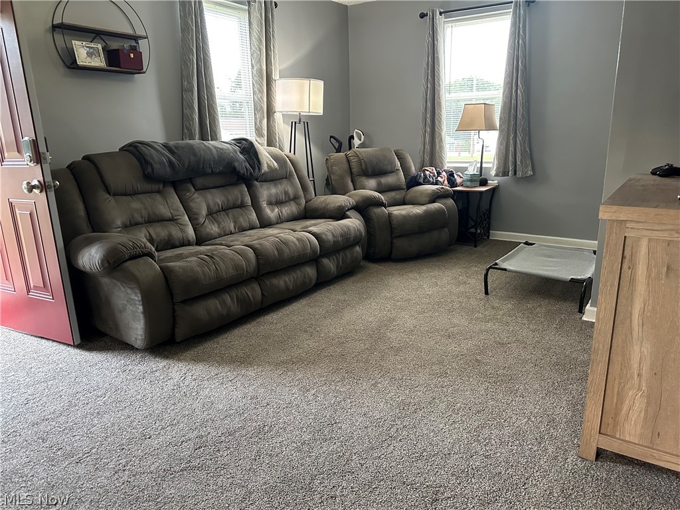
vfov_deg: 56.8
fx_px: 471
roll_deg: +1.1
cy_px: 255
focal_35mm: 24
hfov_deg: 71.6
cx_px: 340
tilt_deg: -14.3
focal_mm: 6.86
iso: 640
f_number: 1.78
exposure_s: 1/60
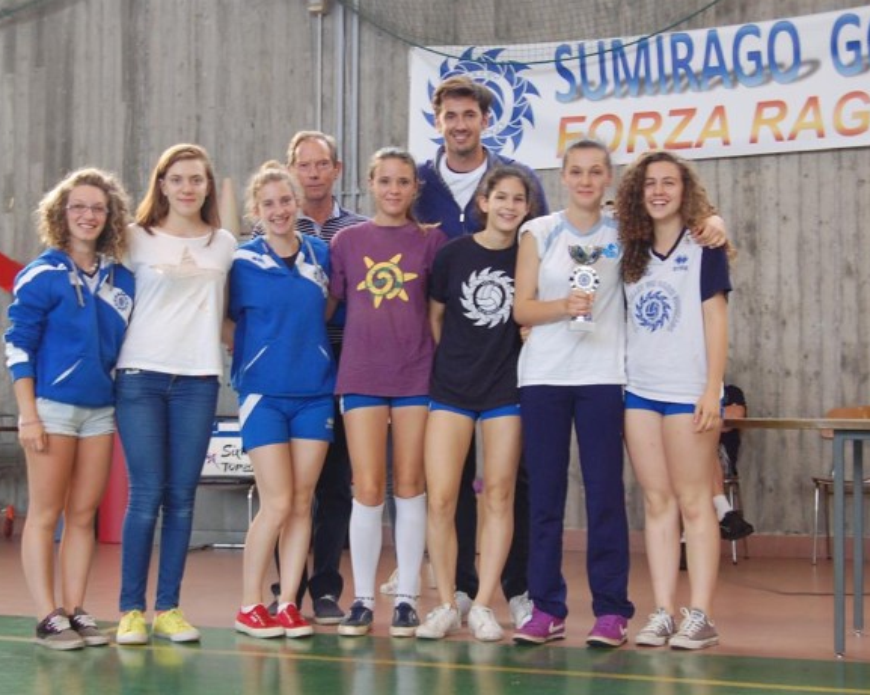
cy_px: 348
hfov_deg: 32.5
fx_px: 1493
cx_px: 397
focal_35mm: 58
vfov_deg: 26.2
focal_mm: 34
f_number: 6.3
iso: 800
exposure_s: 1/20
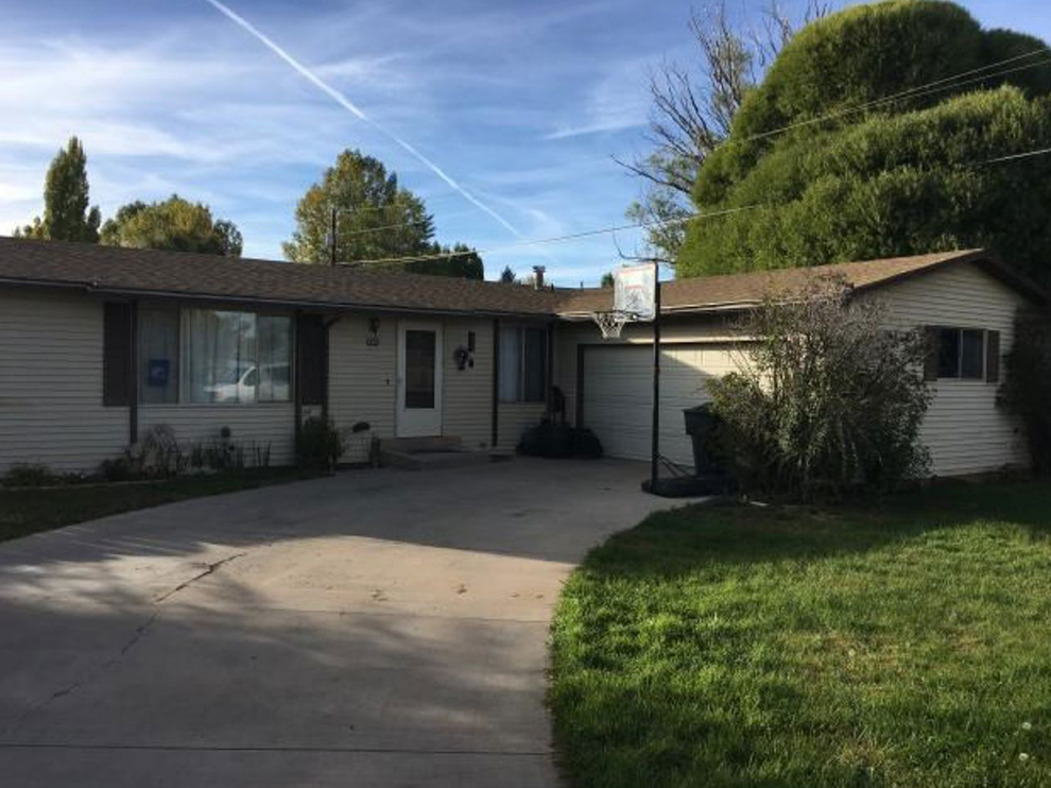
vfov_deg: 46.8
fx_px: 911
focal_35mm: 30
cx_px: 516
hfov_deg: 60.0
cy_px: 398
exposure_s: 1/1221
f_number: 2.2
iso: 25
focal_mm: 4.15
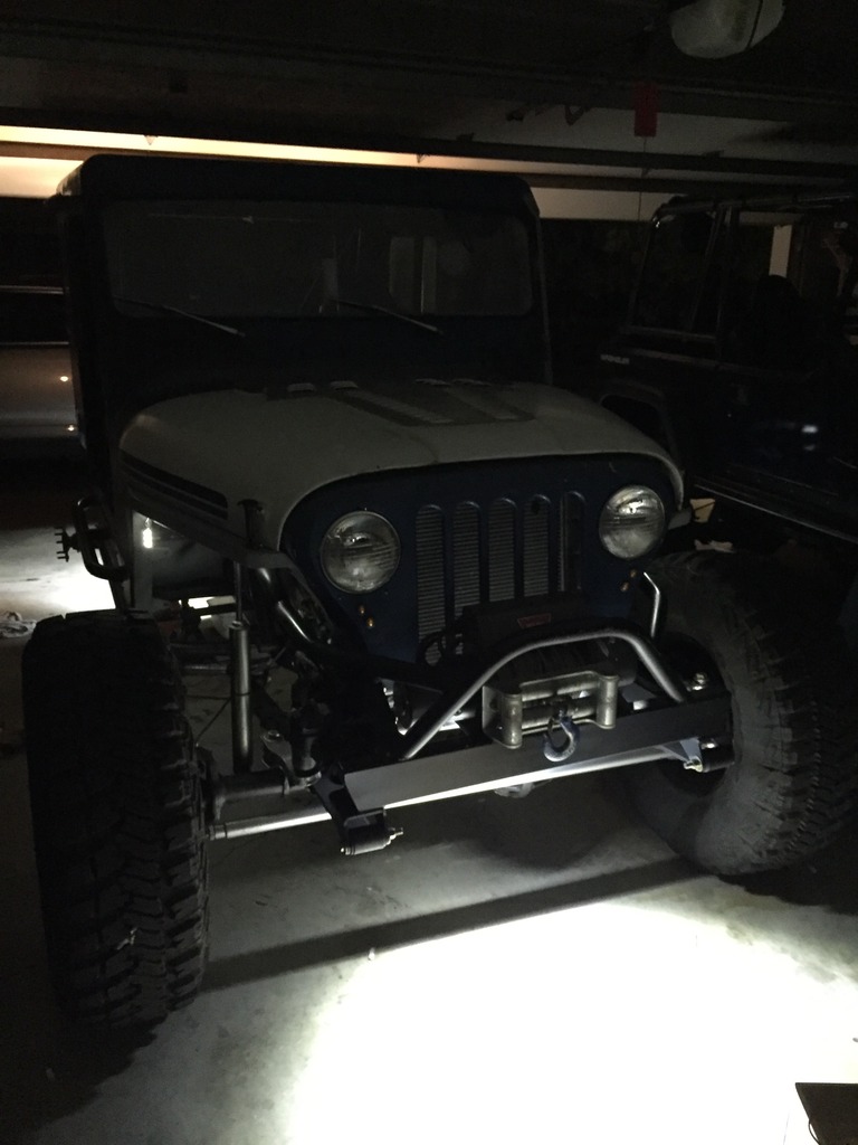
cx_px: 429
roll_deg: -0.4
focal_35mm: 29
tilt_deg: -16.8
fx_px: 958
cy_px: 572
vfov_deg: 61.7
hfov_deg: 48.2
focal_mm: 4.15
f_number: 2.2
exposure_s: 1/15
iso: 1250
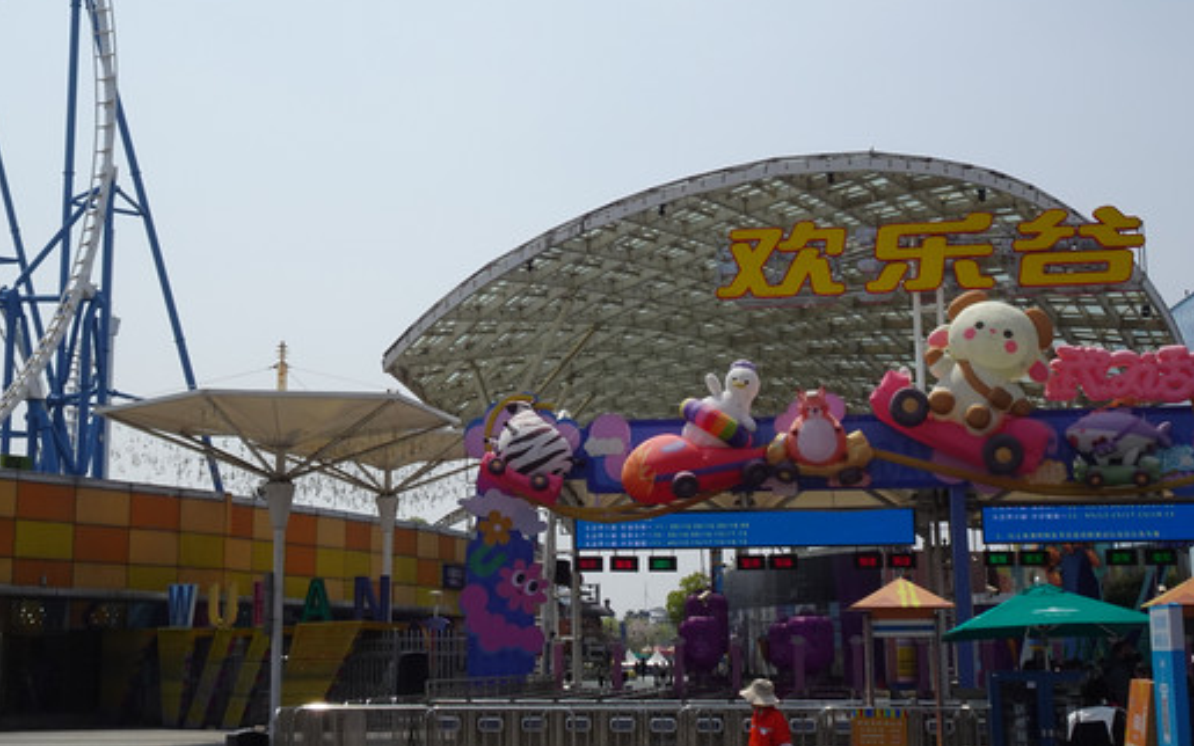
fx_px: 1757
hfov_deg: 37.4
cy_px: 317
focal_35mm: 54
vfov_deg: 24.0
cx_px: 492
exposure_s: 1/1250
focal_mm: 6.84
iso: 80
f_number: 4
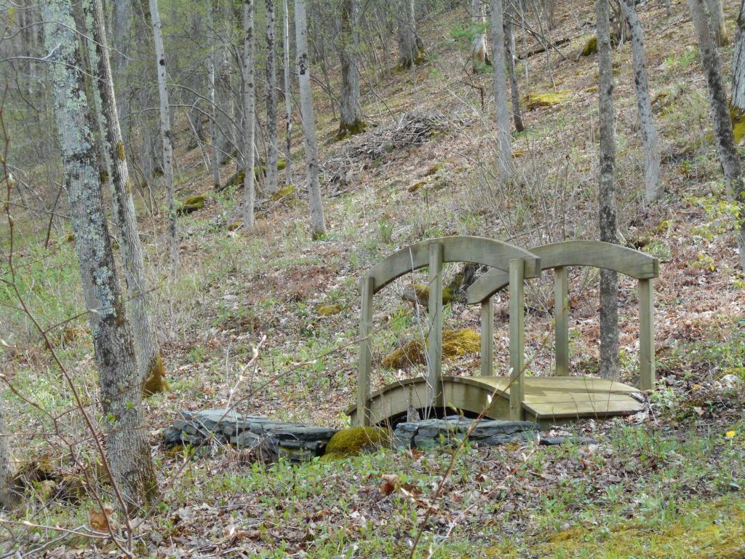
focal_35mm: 86
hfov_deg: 22.8
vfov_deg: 17.2
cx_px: 372
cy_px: 280
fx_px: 1851
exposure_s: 1/250
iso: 280
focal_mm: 15.4
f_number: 6.3
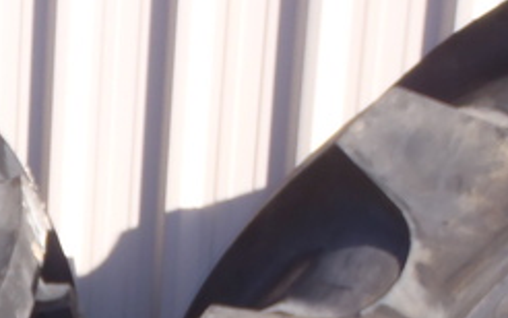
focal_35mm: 124
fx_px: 1718
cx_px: -301
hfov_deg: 15.3
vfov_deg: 10.2
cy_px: 500
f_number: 5
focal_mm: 6.53
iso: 80
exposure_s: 1/125
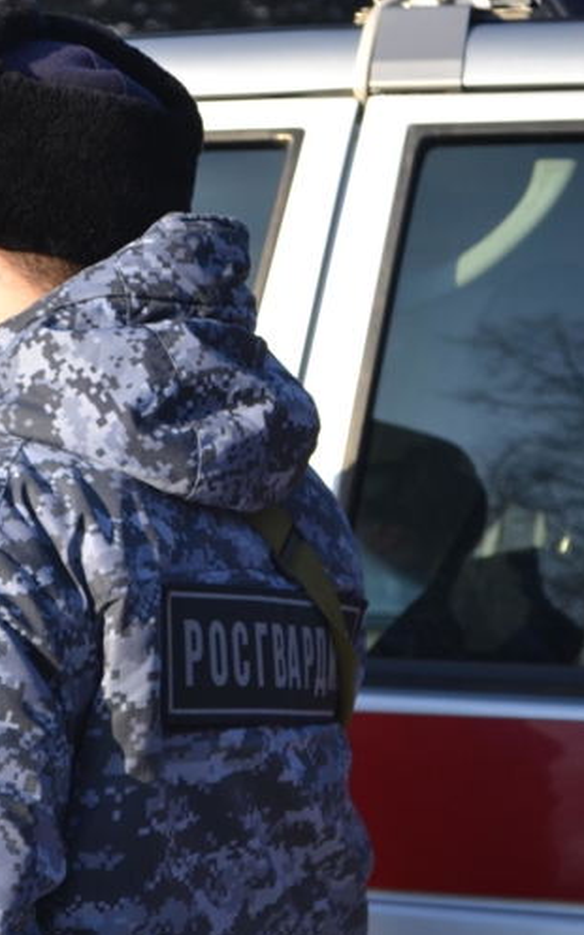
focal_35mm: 111
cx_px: 4
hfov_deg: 11.7
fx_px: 2827
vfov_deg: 18.8
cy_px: 468
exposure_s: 1/160
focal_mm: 48
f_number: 6.3
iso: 100
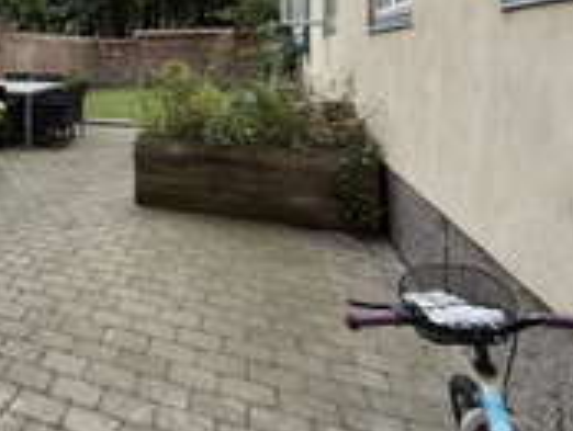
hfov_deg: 50.8
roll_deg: -0.1
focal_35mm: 30
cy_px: 53
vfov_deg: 43.3
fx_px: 497
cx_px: 28
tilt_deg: -0.2
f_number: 2.2
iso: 50
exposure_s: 1/280
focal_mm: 2.22
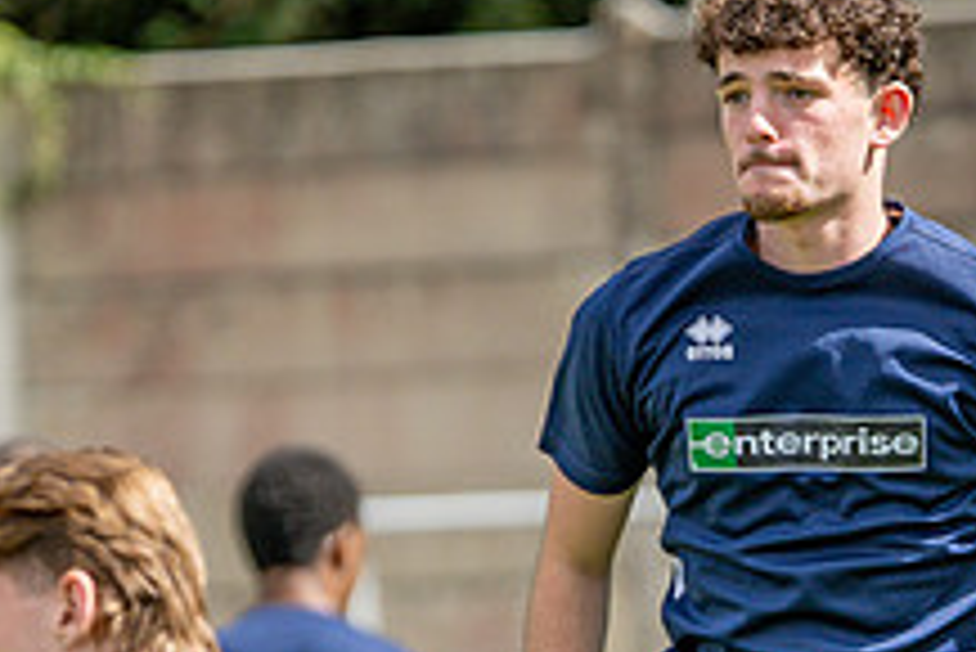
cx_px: 902
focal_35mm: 395
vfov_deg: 3.5
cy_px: 904
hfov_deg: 5.2
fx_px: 10716
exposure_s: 1/6400
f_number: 1.6
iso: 160
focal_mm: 85
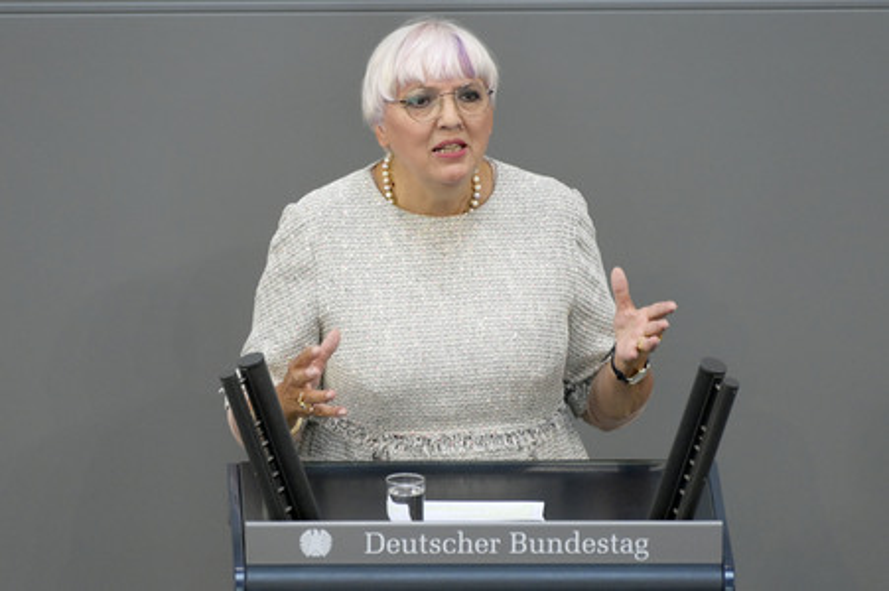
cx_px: 444
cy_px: 296
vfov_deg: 2.7
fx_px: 12338
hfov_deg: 4.1
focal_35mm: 500
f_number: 5.6
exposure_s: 1/400
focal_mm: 500
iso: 6400
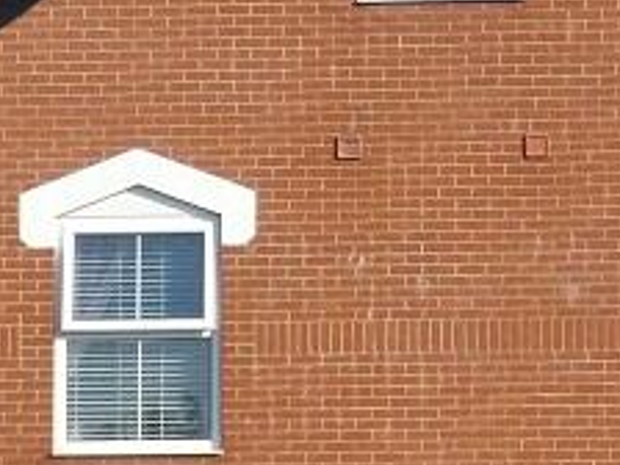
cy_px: 346
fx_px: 2705
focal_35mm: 151
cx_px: 415
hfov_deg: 13.1
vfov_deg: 9.8
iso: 800
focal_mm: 6
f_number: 9.7
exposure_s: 1/800
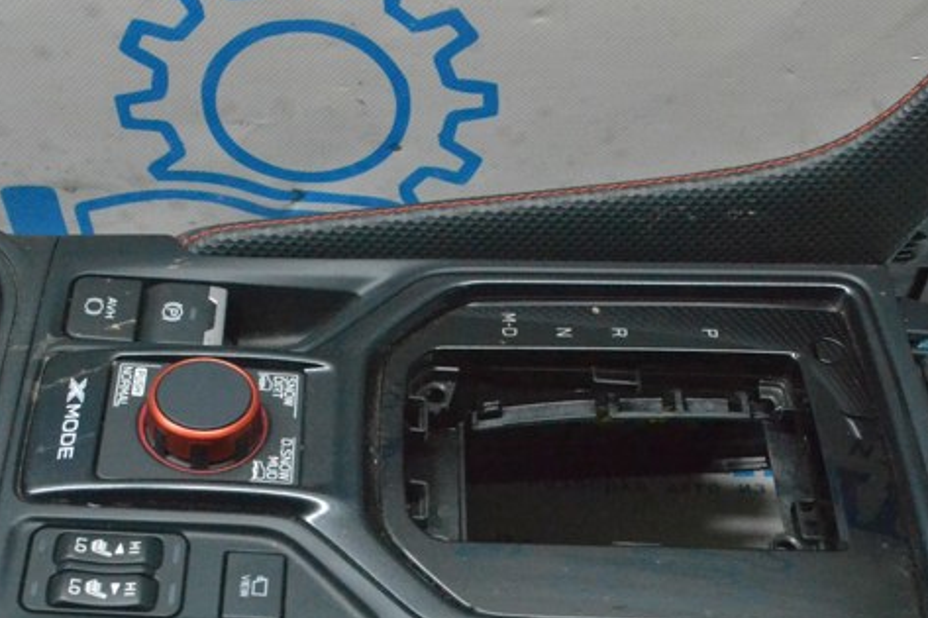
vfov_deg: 20.9
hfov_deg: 31.0
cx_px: 439
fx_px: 1675
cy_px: 386
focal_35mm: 65
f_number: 9
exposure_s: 1/160
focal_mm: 32
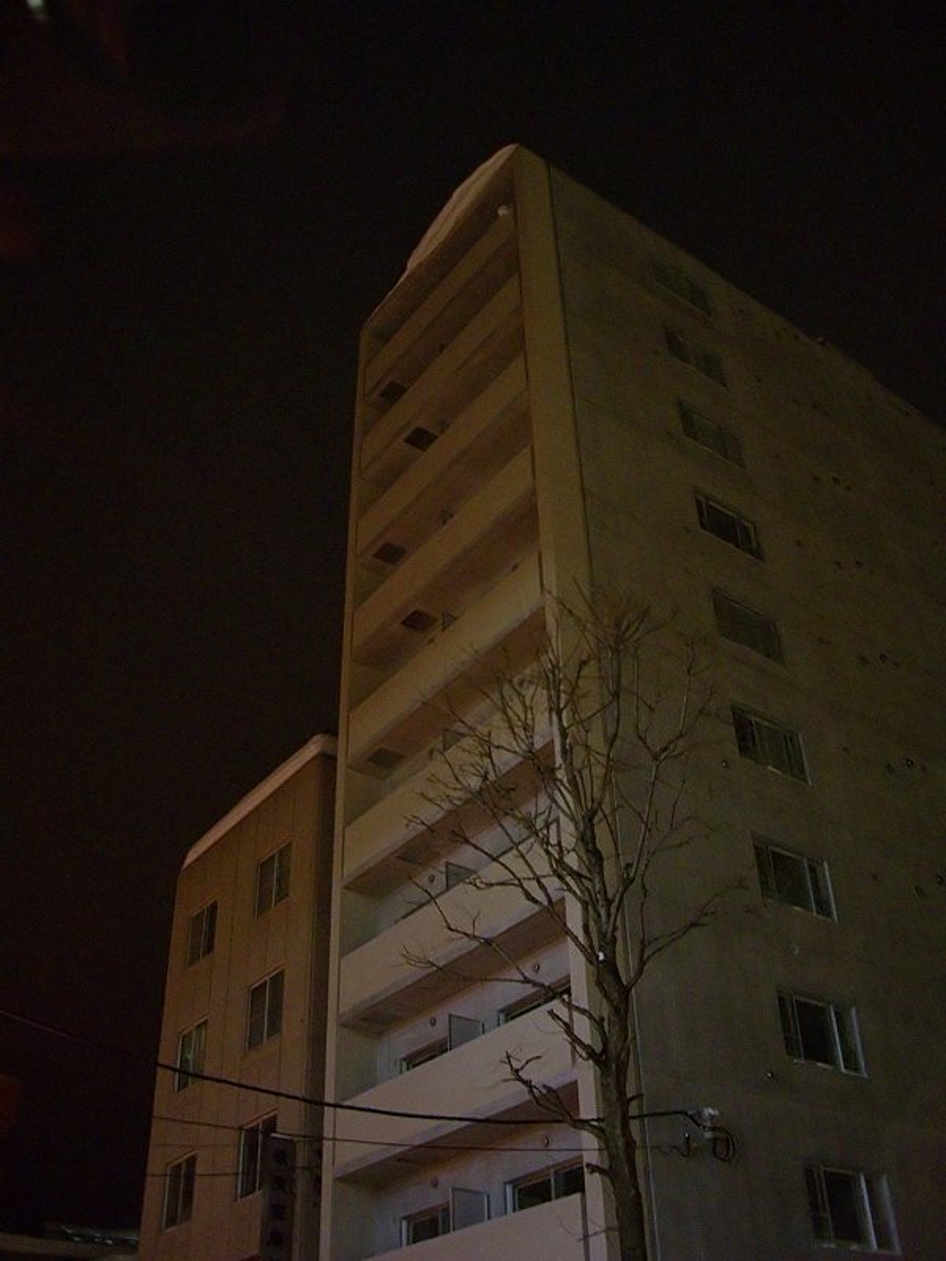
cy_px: 630
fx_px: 1275
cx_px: 473
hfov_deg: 40.7
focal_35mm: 35
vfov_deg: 52.6
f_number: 2.6
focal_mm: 5.8
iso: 320
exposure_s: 1/4
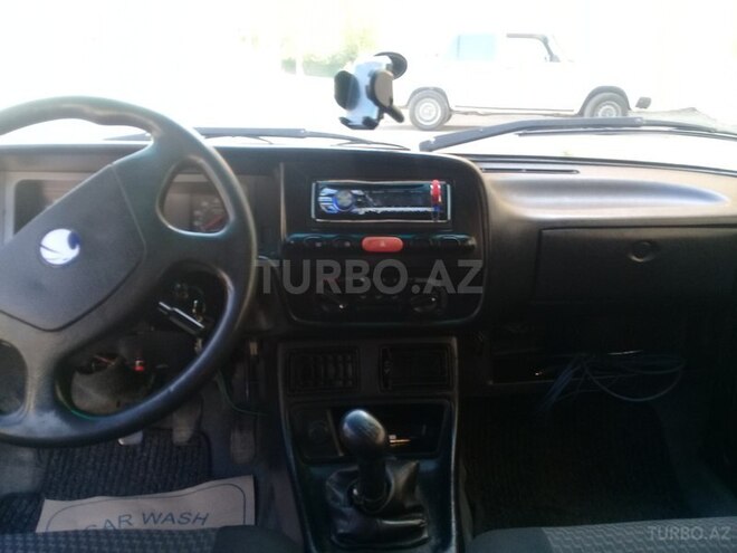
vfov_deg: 45.4
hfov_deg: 58.4
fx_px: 660
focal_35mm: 31
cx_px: 368
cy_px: 276
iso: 50
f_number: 2.2
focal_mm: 3.3
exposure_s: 1/33
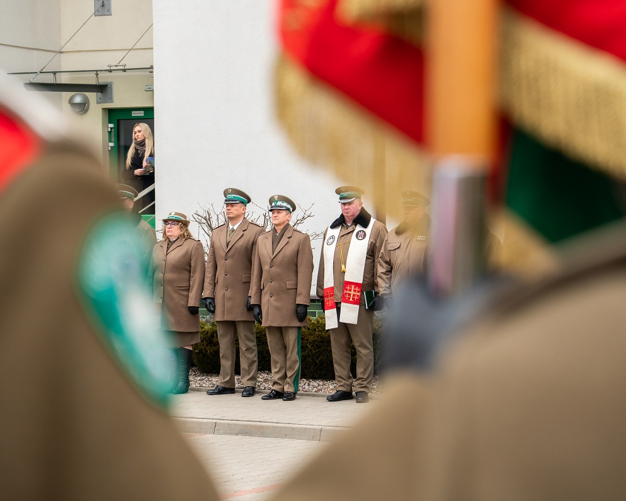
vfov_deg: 13.0
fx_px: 2205
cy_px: 251
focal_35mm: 119
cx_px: 321
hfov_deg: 16.2
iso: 320
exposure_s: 1/160
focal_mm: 70
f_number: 4
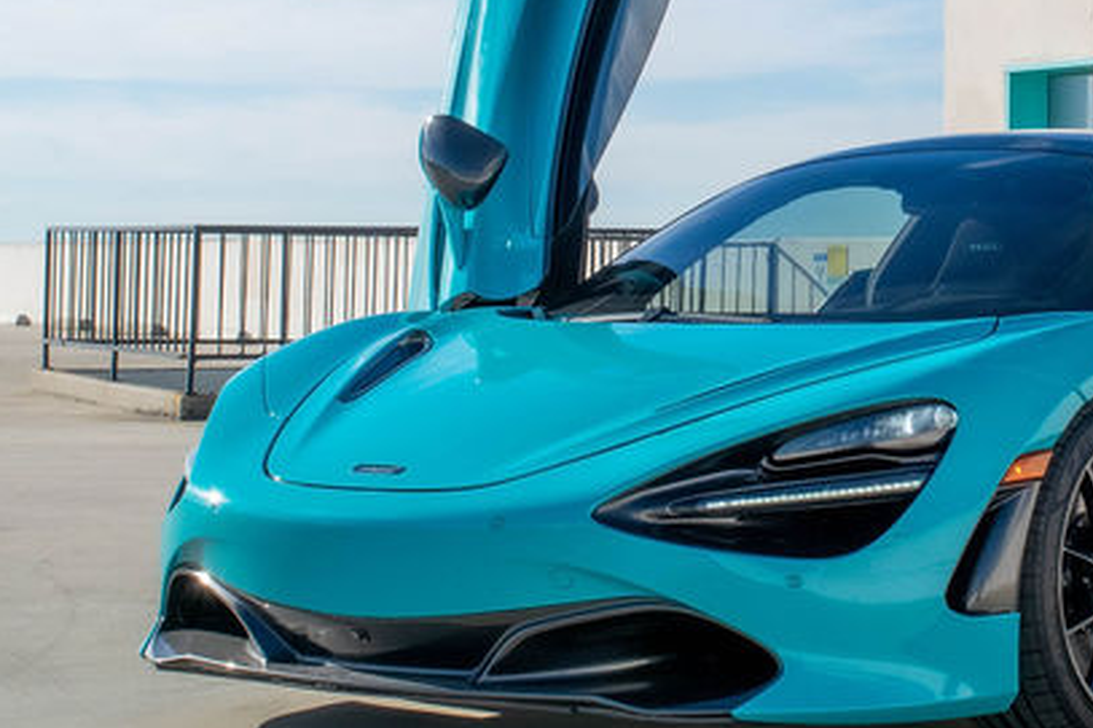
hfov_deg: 19.7
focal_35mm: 102
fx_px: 3095
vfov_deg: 13.3
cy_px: 87
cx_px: 935
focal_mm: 27
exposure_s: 1/500
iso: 200
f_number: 11
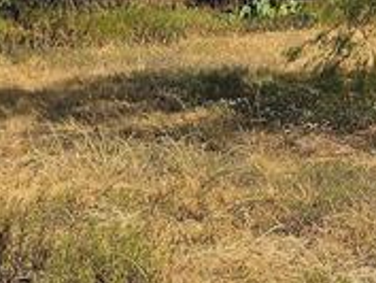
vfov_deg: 11.0
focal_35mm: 133
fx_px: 1446
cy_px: -38
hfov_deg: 13.3
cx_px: 676
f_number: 1.7
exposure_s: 1/1067
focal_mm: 6.3
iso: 10
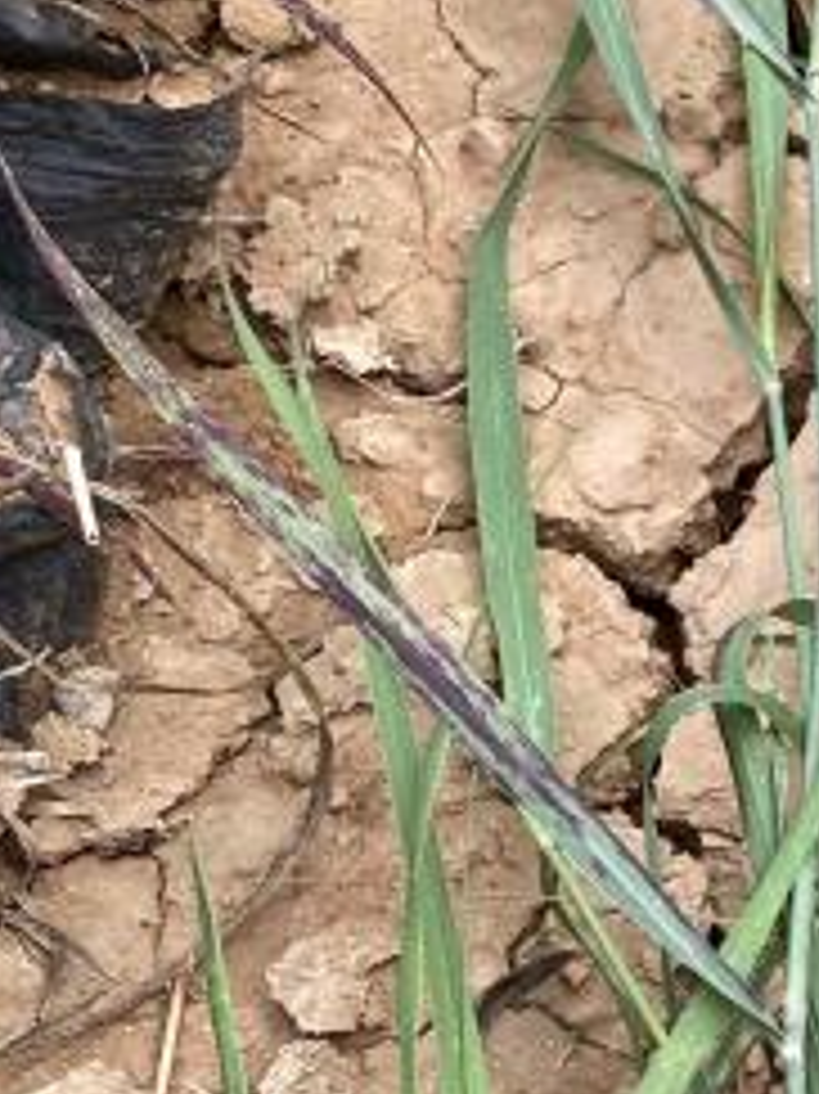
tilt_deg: -59.5
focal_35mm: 114
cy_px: 808
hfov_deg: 12.5
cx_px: 1148
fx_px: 3599
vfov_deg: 17.2
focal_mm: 4.25
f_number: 1.8
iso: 32
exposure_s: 1/233
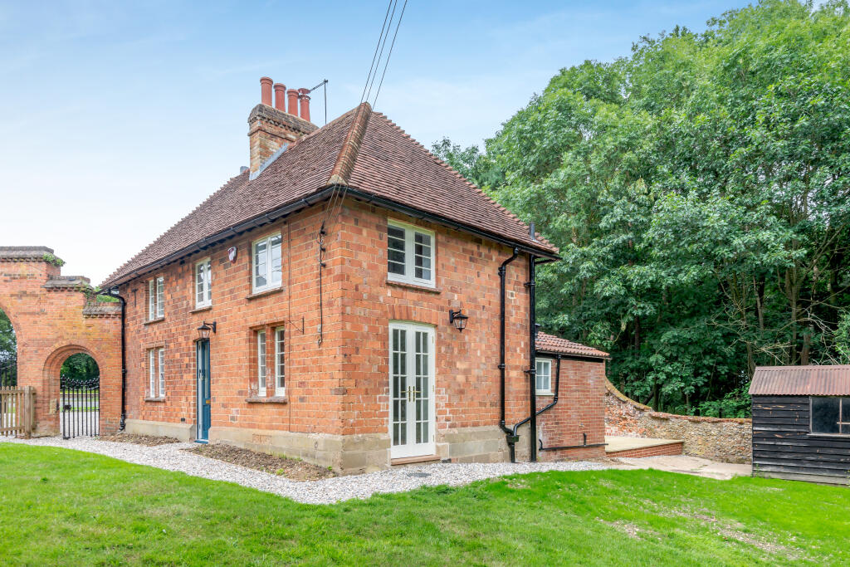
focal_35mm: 22
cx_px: 425
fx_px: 519
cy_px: 284
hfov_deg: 78.6
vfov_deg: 57.2
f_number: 8
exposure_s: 1/30
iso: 100
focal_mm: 22
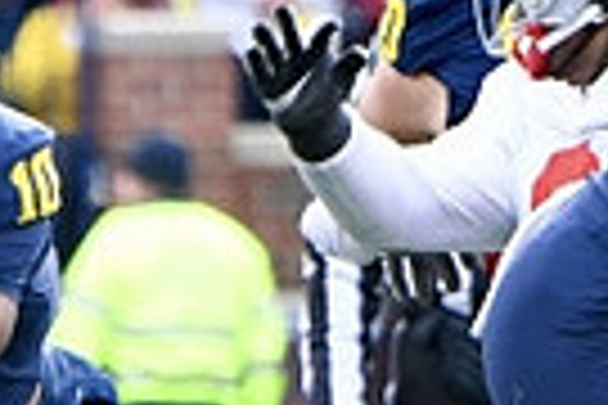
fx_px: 31445
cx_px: -126
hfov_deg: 1.1
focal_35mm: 1862
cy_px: 338
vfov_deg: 0.7
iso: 1600
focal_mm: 290
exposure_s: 1/1000
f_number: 5.6
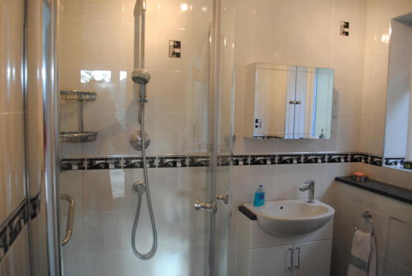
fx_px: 310
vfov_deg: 48.1
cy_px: 138
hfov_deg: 67.3
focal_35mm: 27
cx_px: 206
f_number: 3.5
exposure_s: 1/30
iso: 220
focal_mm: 18
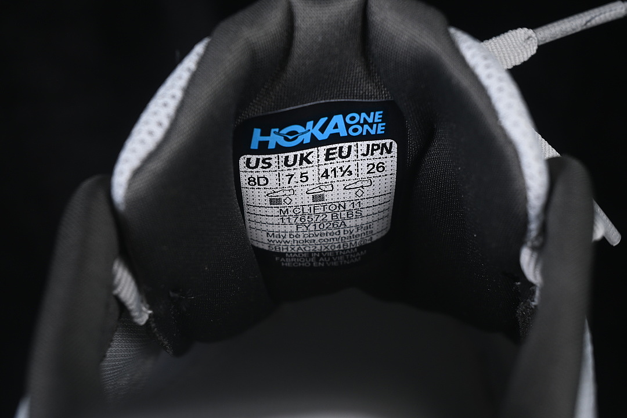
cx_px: 314
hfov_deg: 27.0
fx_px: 1306
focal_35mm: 75
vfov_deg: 18.2
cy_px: 209
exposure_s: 1/80
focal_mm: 50
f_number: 7.1
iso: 160
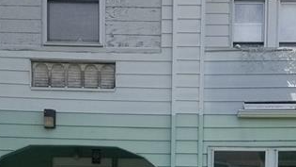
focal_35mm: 69
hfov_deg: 30.5
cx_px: 166
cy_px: 230
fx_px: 541
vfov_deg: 16.3
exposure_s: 1/1944
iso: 50
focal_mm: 4.2
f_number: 1.7
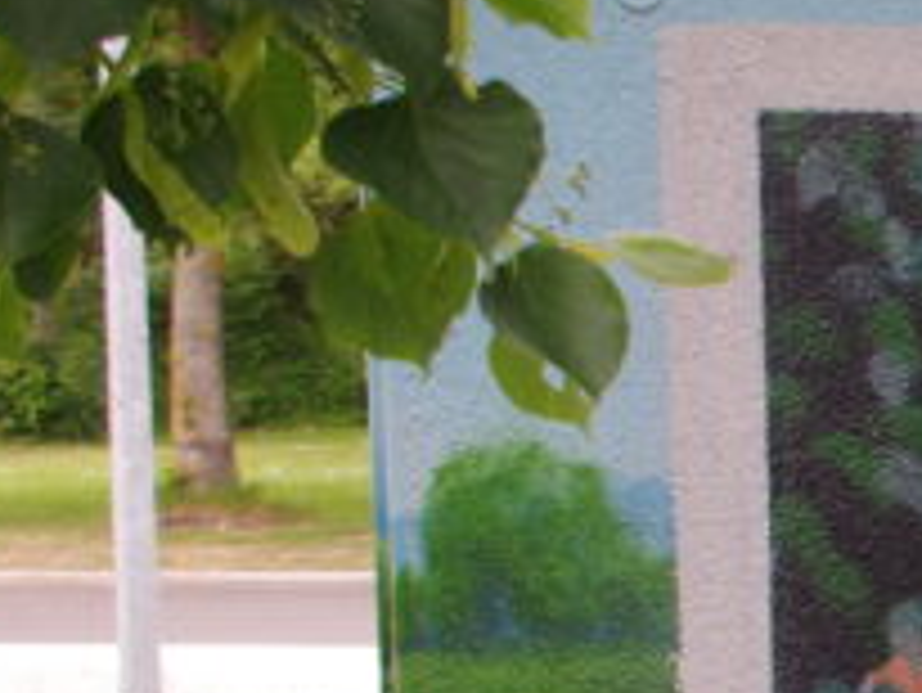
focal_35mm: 144
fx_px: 3838
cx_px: 1880
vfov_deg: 10.2
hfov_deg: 12.1
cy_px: 745
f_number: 5.6
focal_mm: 20
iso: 100
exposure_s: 1/60
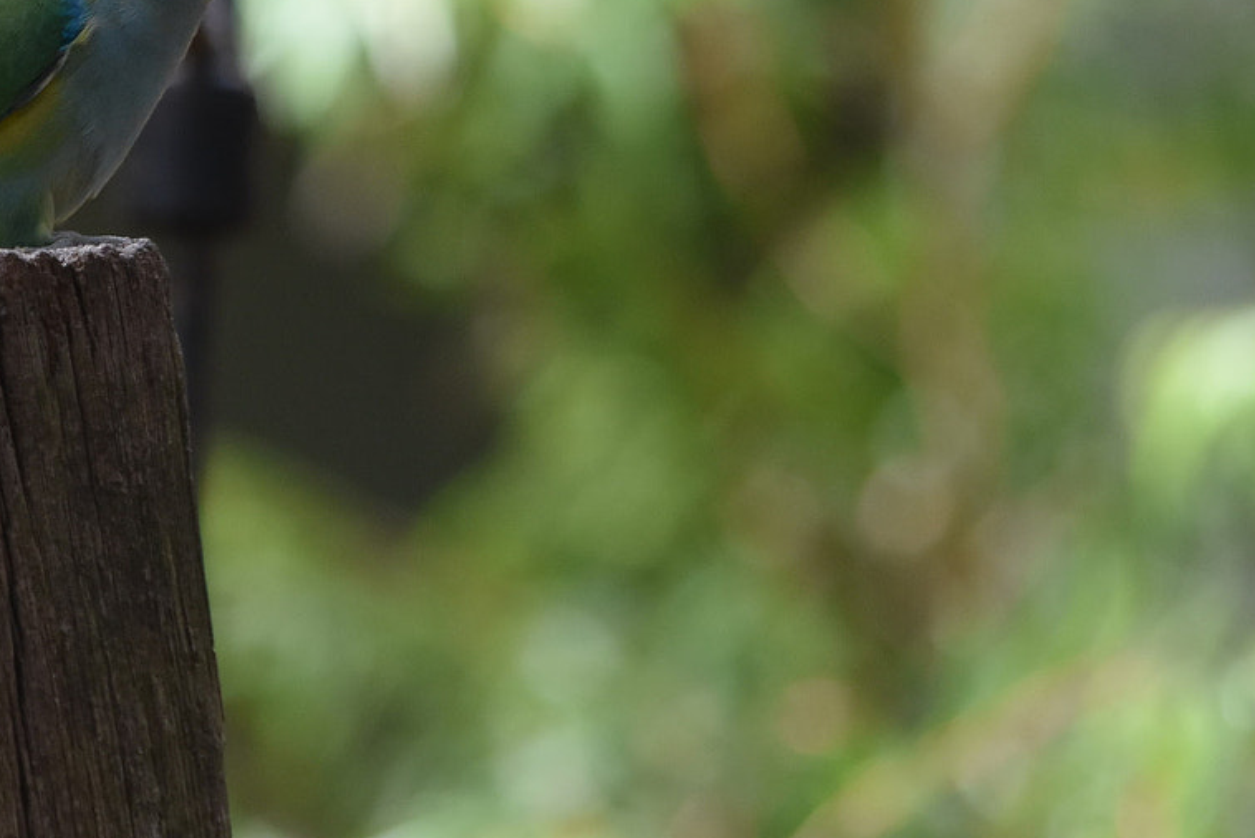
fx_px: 15449
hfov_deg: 4.6
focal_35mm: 443
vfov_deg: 3.1
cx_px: 134
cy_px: 78
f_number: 4.8
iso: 800
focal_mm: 140
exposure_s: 1/640
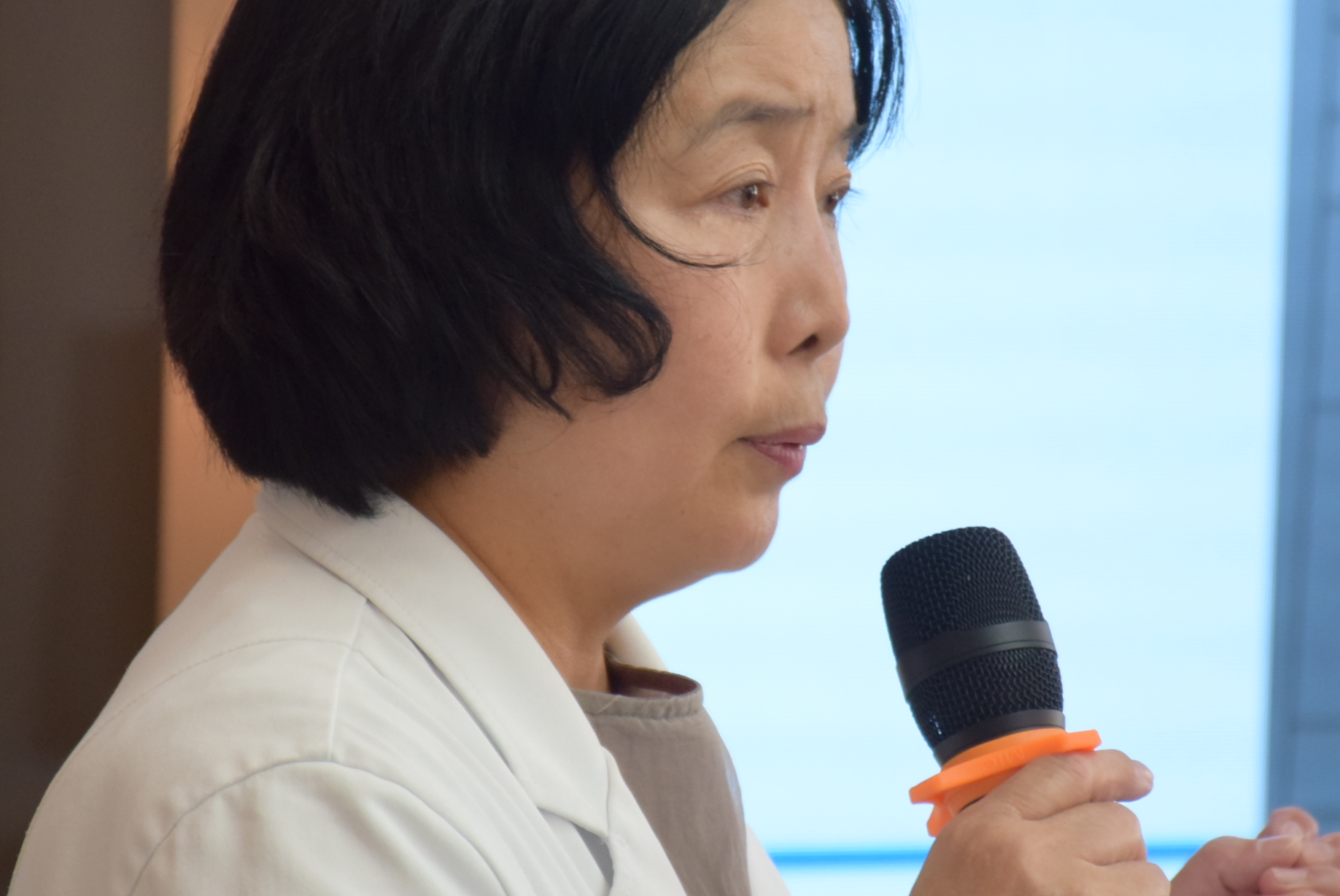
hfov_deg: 6.0
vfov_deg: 4.0
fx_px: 12740
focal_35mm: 342
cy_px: 444
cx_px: 635
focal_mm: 140
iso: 1000
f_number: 5.6
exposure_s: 1/125
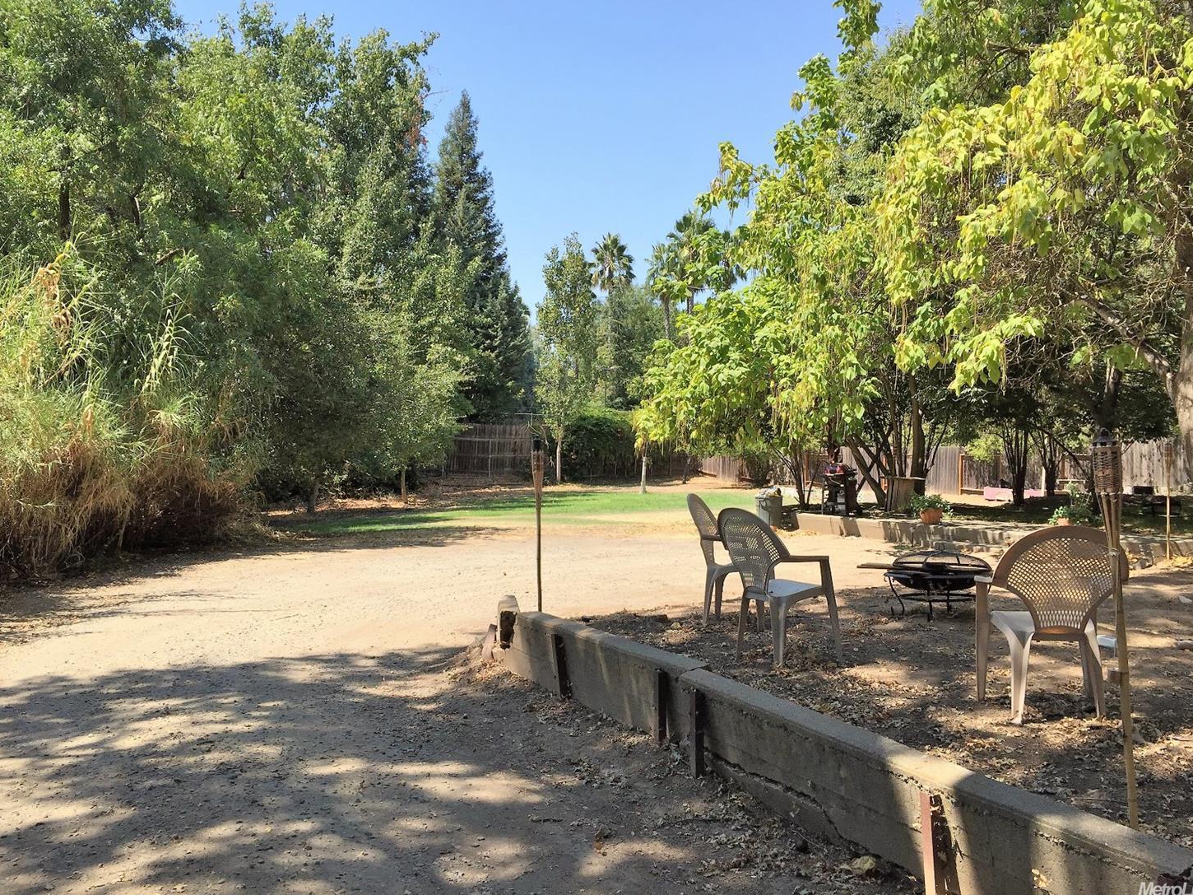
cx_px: 603
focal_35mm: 30
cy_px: 436
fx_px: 1034
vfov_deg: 46.8
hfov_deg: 60.0
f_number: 2.2
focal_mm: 4.15
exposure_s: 1/1199
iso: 32
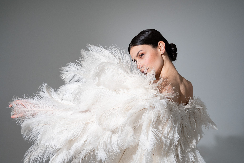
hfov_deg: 50.7
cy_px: 82
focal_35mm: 38
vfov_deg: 35.0
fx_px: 257
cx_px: 122
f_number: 4
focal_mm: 38
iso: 1250
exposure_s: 1/250
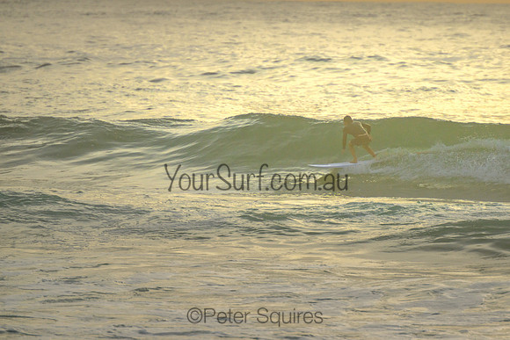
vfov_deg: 2.5
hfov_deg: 3.7
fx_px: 7790
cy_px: 115
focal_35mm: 550
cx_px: 350
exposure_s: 1/2000
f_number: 5.6
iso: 400
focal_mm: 400
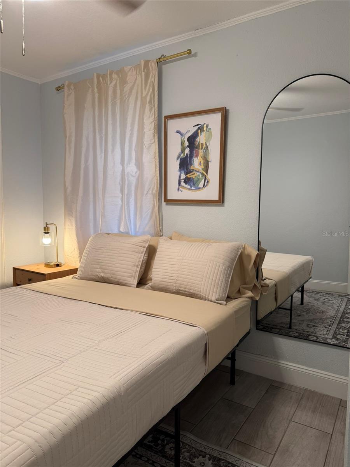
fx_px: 324
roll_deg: +0.0
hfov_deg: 56.8
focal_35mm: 24
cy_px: 234
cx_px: 175
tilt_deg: -4.4
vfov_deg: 71.6
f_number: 1.78
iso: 125
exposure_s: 1/60
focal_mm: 6.76
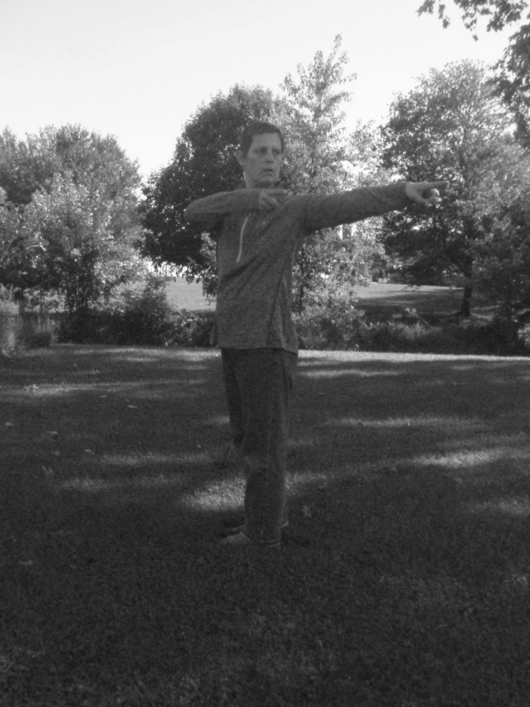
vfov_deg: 52.6
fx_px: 715
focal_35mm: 35
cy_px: 354
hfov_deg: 40.7
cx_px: 265
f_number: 5.6
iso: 1600
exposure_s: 1/1300
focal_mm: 6.3
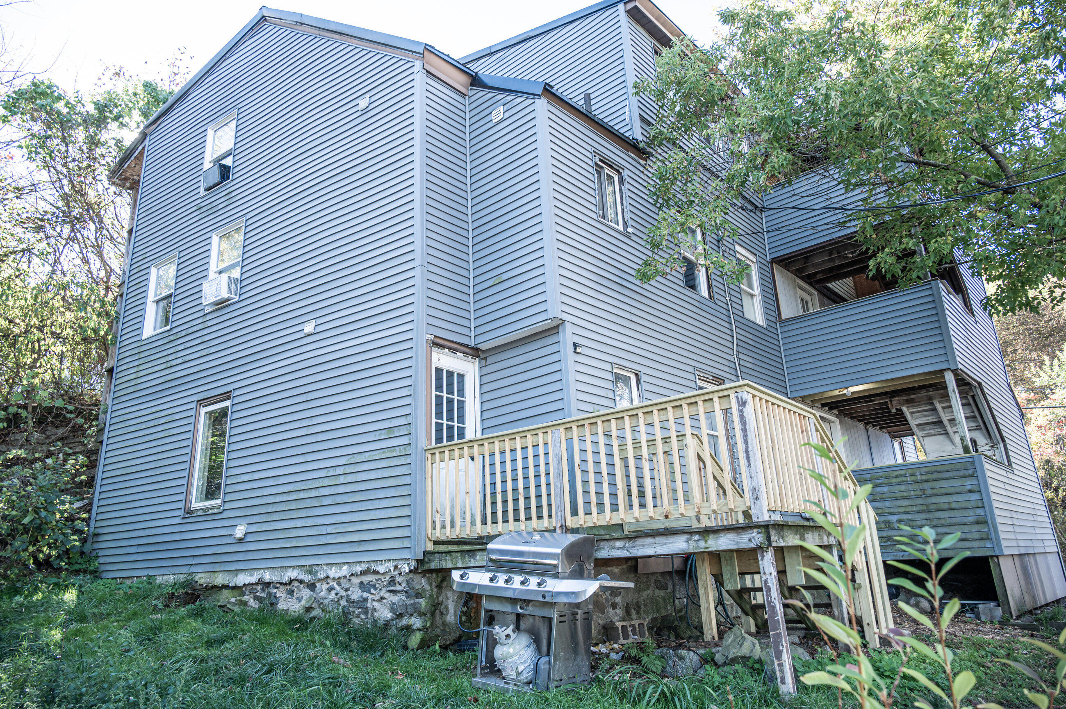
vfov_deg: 53.1
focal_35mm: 24
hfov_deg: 73.8
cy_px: 354
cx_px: 533
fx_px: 710
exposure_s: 1/200
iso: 280
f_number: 5.6
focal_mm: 24
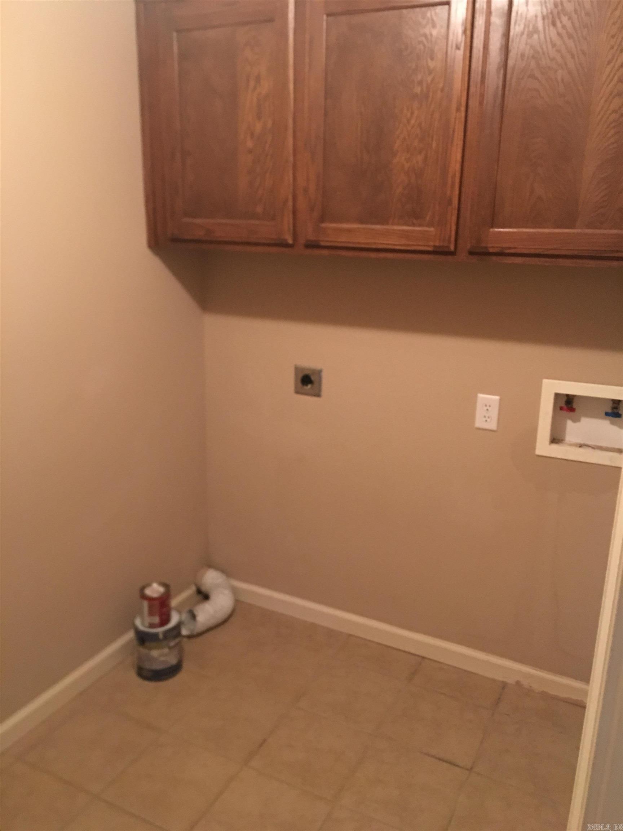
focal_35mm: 29
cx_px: 312
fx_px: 696
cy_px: 416
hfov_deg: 48.2
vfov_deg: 61.7
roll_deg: -1.1
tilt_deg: -14.7
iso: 100
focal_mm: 4.15
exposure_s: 1/4
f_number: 2.2
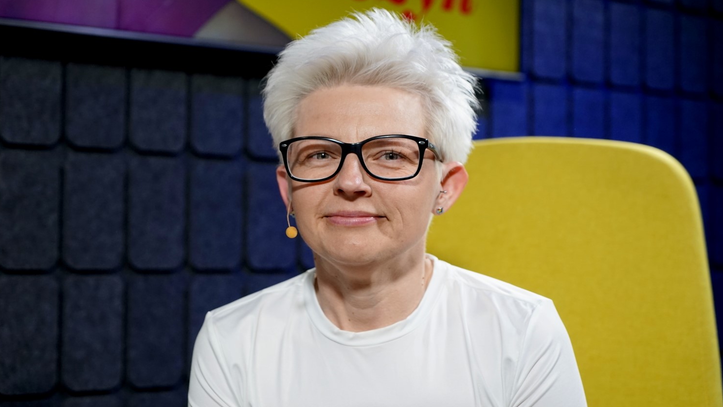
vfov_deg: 16.3
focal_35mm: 74
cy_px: 186
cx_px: 359
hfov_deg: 28.6
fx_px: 1419
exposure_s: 1/160
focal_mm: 70
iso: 1000
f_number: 4
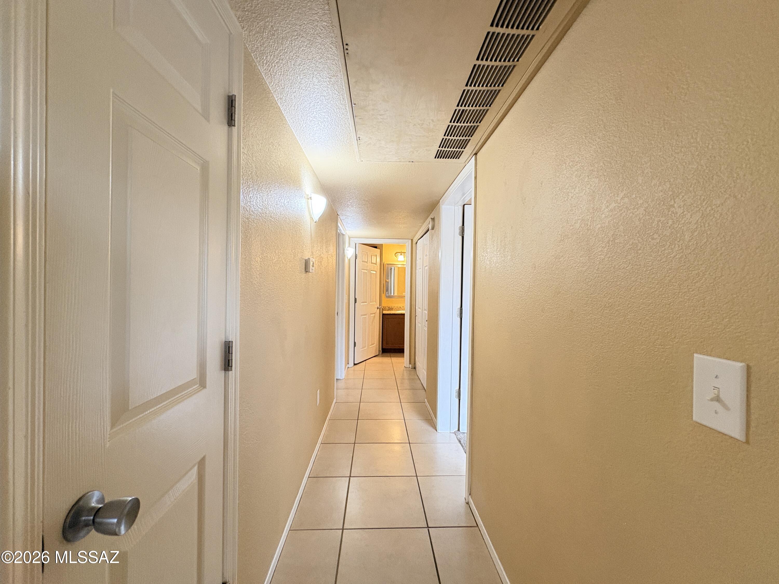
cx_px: 390
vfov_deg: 85.7
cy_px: 292
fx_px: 315
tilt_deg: -0.3
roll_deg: -0.2
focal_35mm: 14
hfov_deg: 102.1
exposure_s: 1/60
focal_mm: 2.22
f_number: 2.2
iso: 400
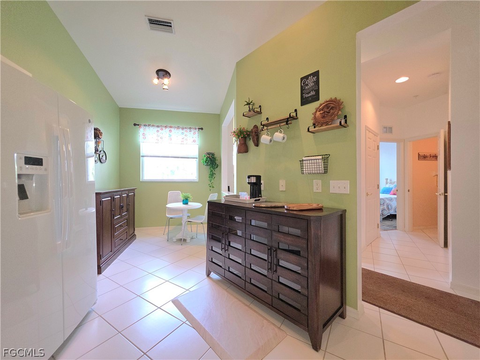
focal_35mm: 13
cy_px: 180
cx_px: 240
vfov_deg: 89.9
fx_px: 180
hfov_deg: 106.2
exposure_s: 1/60.2
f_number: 1.9
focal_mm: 2.2
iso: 64
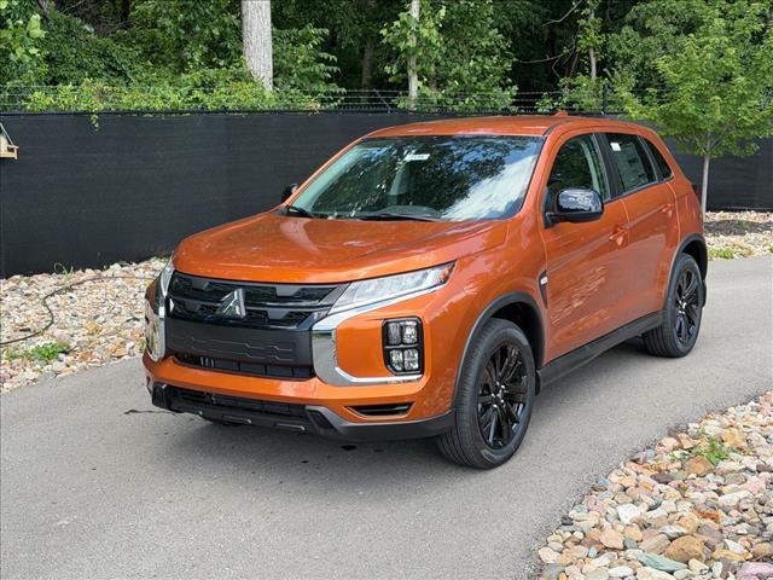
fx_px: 1072
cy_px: 290
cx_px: 386
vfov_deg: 30.3
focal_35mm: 48
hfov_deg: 39.7
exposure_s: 1/1027
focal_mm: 6.76
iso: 100
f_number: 1.78
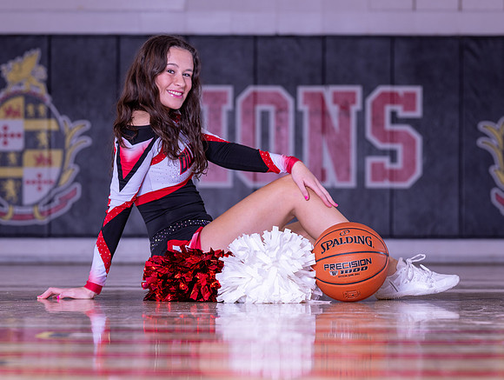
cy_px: 266
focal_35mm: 149
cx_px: 296
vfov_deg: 10.0
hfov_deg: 13.2
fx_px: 2173
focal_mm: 86
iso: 80
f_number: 4
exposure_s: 1/125
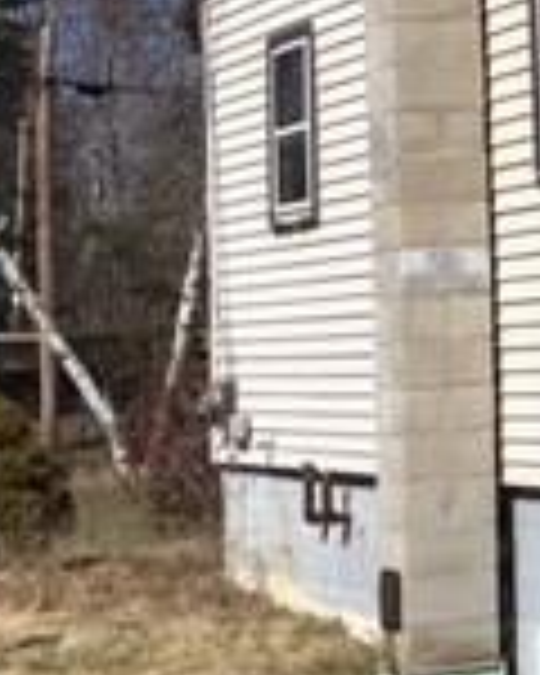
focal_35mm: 121
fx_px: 2417
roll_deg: +2.8
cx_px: 1228
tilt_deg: +7.5
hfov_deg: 11.0
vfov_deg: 15.8
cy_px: 108
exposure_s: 1/3205
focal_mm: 4.15
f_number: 2.2
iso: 25
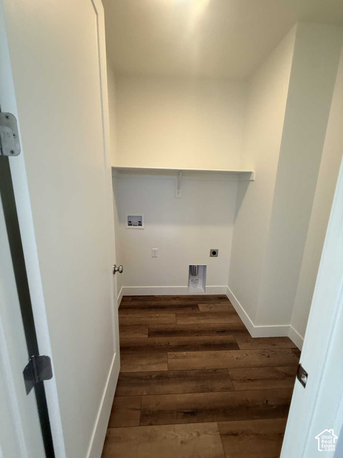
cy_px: 229
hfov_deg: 85.7
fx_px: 185
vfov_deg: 102.1
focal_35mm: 14
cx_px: 172
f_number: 2.2
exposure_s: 1/120
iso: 200
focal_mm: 2.22
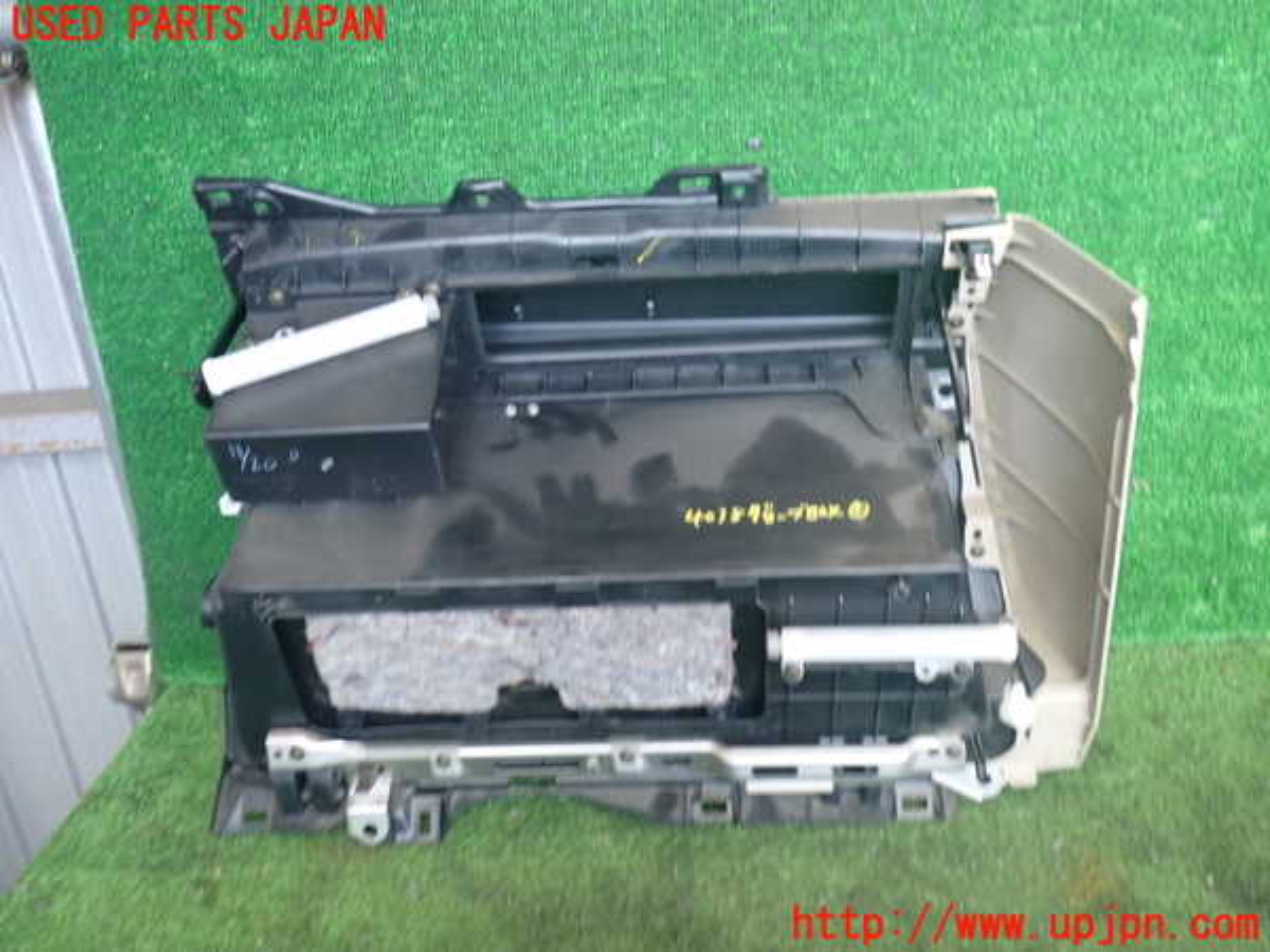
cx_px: 635
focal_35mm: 30
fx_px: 1101
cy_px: 476
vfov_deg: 46.8
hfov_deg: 60.0
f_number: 2.3
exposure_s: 1/40
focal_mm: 5.4
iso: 200
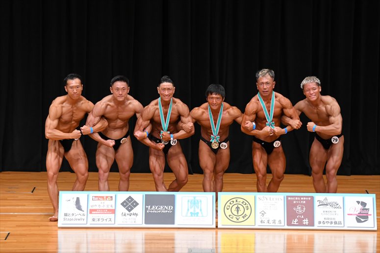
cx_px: 190
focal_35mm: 202
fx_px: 2131
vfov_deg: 6.8
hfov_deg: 10.2
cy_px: 126
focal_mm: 135
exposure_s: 1/400
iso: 3200
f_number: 5.6
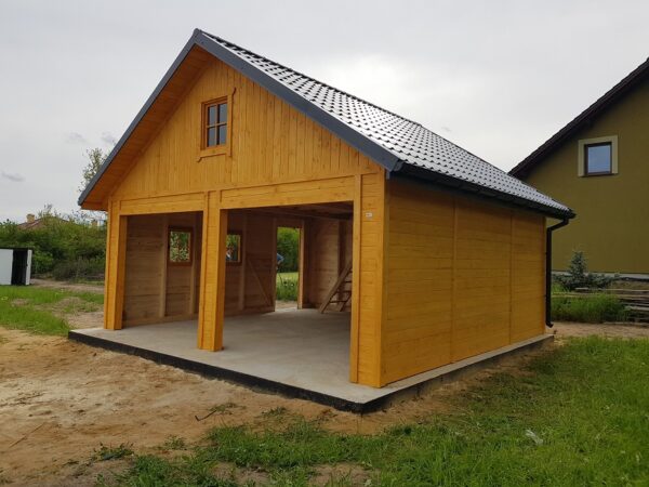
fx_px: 487
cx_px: 324
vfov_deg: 53.1
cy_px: 244
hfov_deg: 67.3
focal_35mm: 26
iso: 40
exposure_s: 1/2344
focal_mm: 4.2
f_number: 1.7
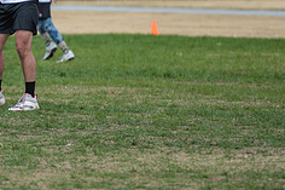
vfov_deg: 2.3
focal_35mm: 608
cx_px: 21
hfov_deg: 3.4
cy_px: -25
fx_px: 4810
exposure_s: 1/3200
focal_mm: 200
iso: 160
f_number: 3.2
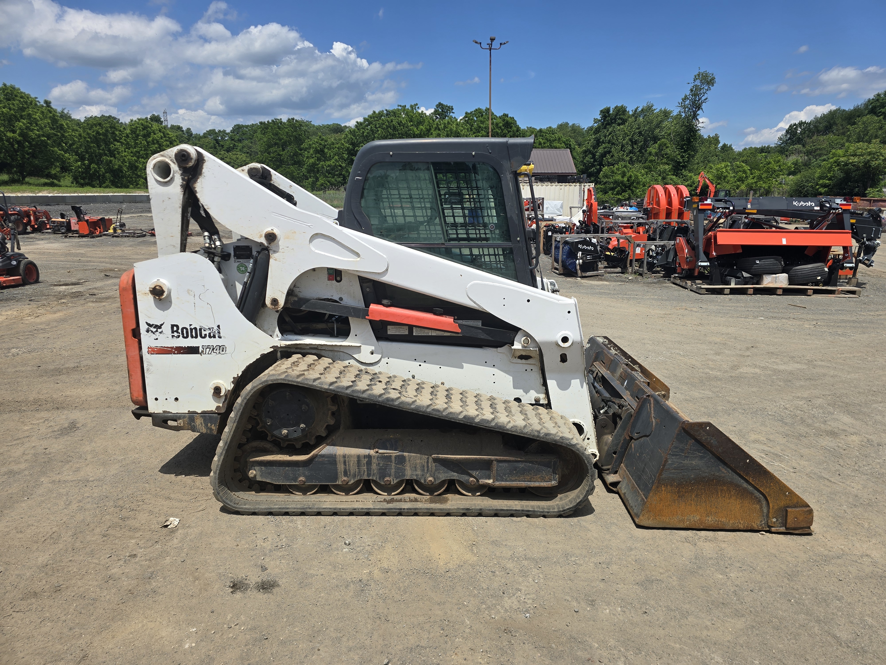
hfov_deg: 73.9
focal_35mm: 23
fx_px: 589
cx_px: 443
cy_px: 332
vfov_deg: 58.9
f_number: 1.7
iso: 12
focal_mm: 6.3
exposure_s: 1/1258
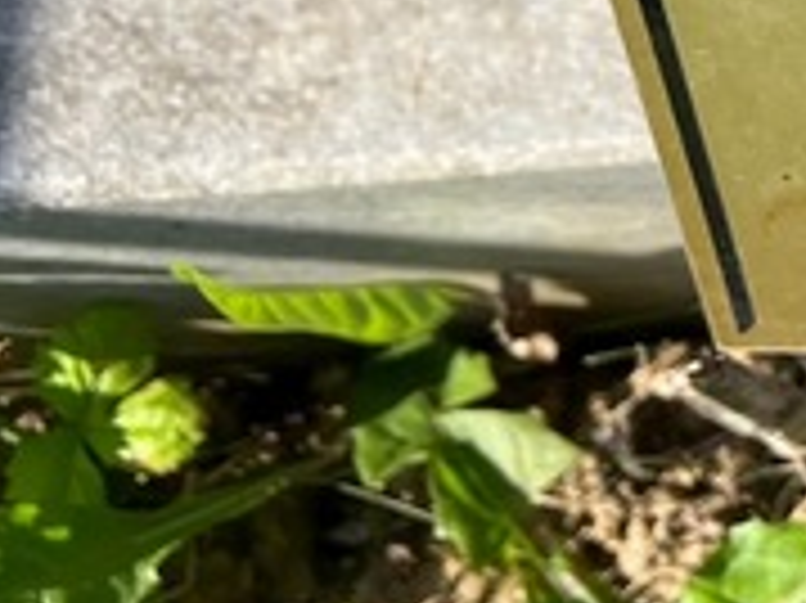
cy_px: -54
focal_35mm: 116
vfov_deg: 12.5
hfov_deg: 14.1
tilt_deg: -68.0
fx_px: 2699
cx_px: 1653
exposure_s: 1/1645
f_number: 1.5
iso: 50
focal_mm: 5.7
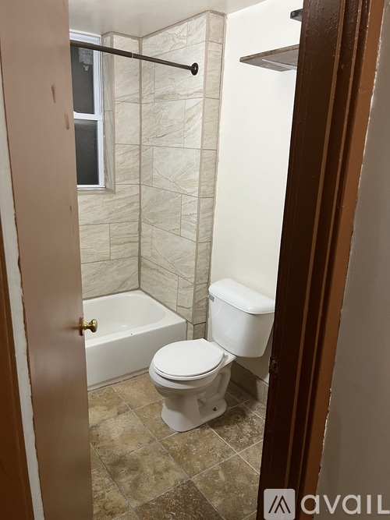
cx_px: 195
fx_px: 391
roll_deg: -1.0
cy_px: 260
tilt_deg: -15.2
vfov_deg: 67.3
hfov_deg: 53.0
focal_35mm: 26
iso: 200
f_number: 1.6
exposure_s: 1/60
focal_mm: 5.1
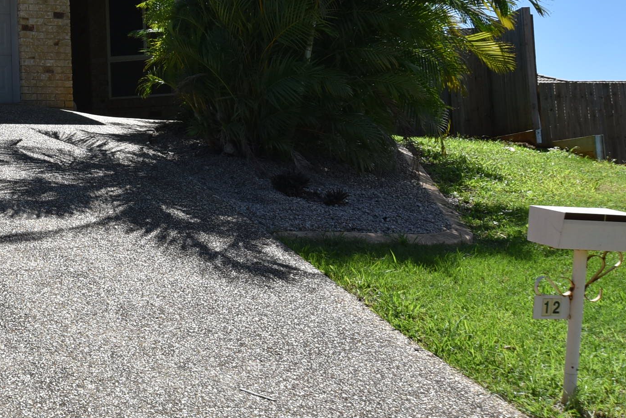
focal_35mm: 65
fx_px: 1131
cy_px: 138
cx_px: -6
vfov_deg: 20.9
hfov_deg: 28.9
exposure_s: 1/400
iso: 200
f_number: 10
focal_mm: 20
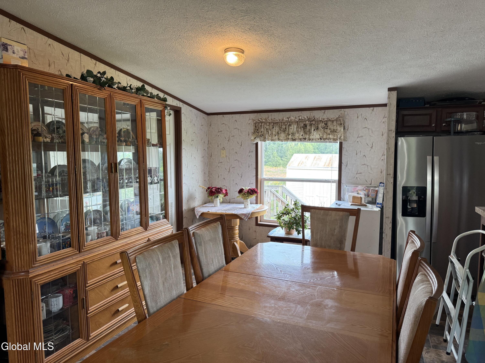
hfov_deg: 71.6
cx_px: 242
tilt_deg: -5.5
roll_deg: +0.3
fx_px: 336
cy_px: 182
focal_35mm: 24
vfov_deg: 56.8
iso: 200
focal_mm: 6.76
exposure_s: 1/120
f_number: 1.78
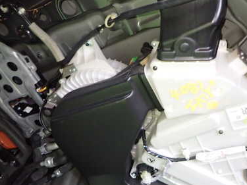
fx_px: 285
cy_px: 126
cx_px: 155
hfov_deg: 46.4
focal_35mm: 40
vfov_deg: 35.5
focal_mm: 4.5
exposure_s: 1/20
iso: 800
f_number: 2
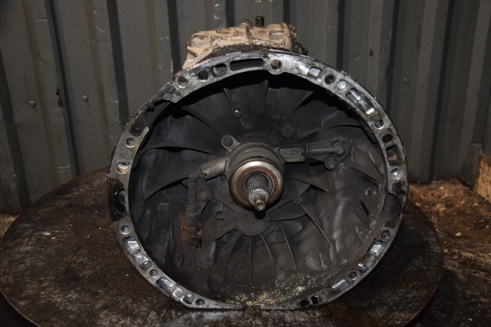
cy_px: 164
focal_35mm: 48
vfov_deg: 28.0
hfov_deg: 41.1
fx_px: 654
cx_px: 246
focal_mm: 32
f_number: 5
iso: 800
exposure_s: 1/60
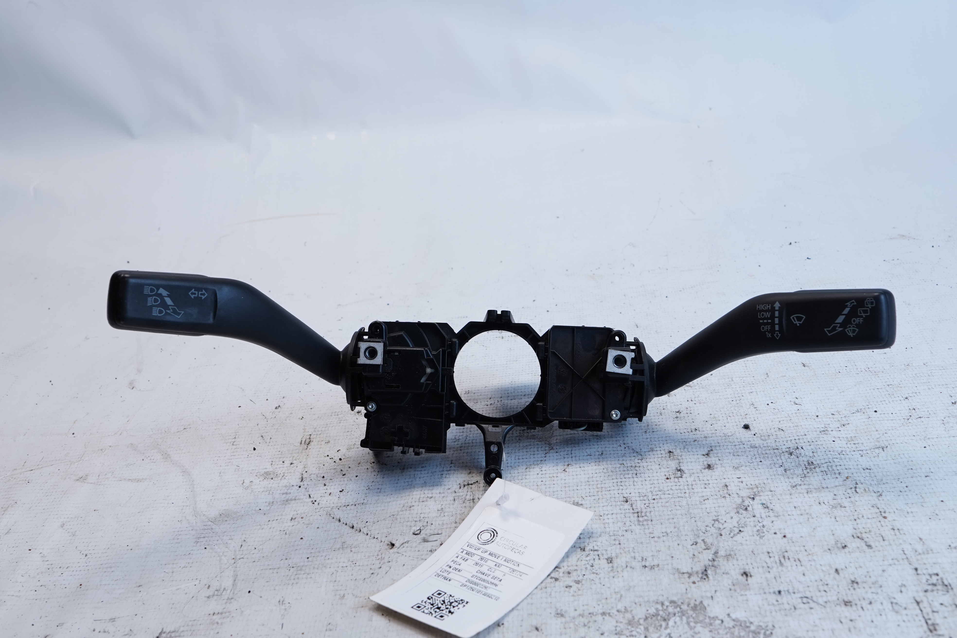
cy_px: 319
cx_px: 478
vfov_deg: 33.4
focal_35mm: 40
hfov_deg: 48.5
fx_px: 1063
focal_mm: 27
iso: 320
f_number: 8
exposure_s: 1/40
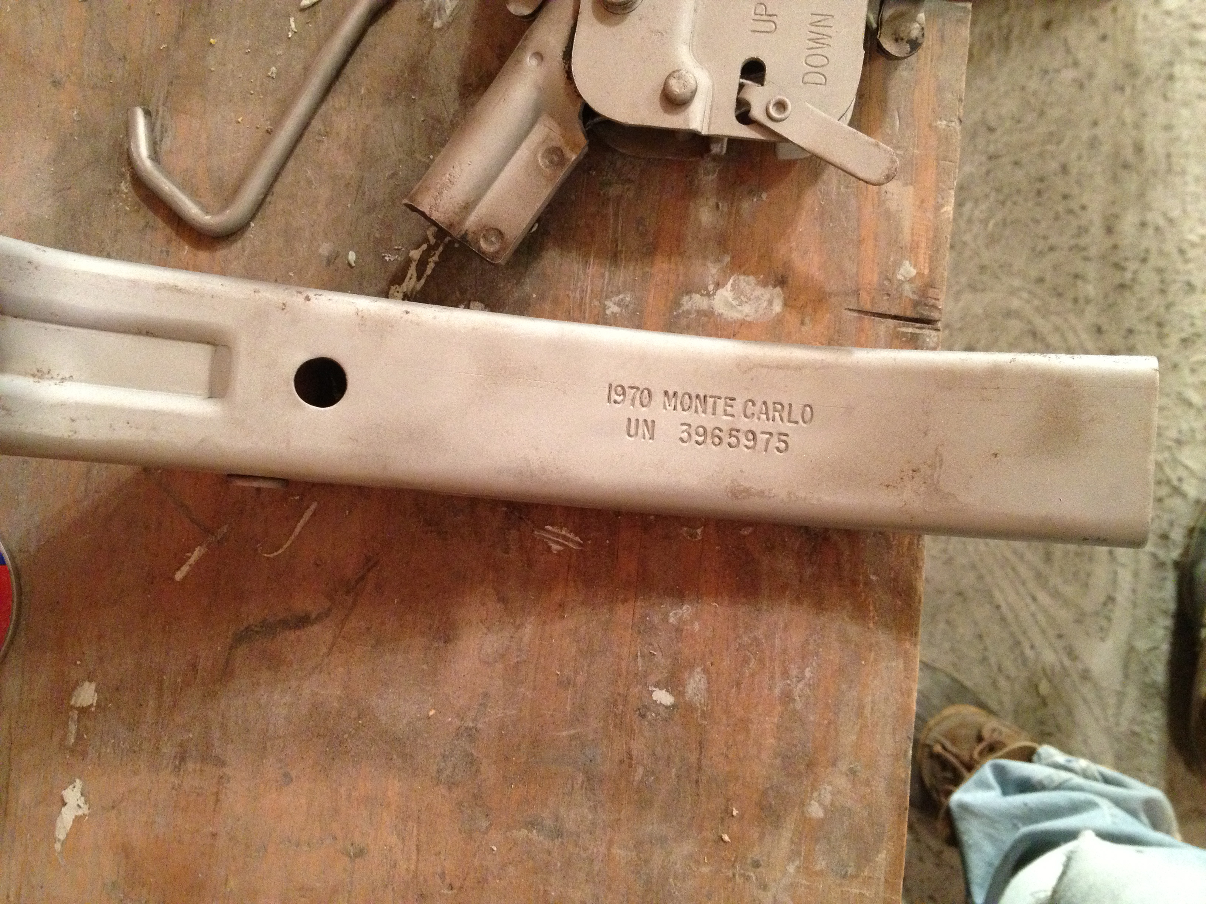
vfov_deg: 40.7
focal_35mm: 35
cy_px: 452
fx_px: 1219
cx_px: 603
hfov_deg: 52.6
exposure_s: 1/20
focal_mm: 4.28
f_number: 2.4
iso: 400
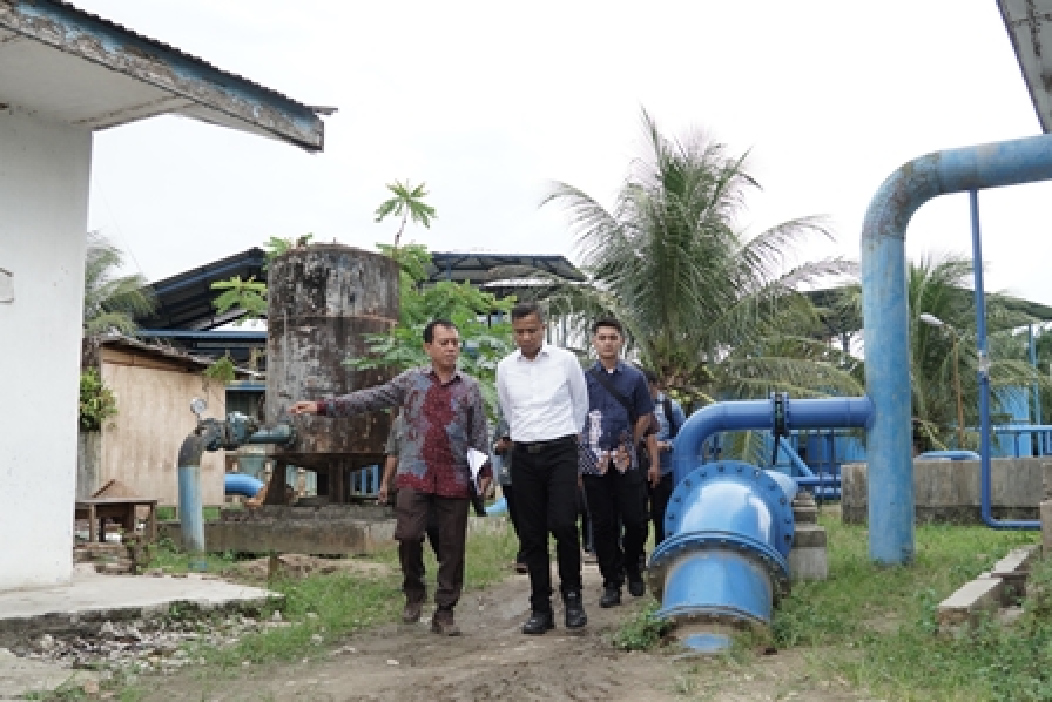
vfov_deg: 36.9
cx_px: 526
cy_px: 351
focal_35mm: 36
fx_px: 1052
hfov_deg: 53.1
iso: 400
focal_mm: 24
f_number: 4
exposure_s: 1/640
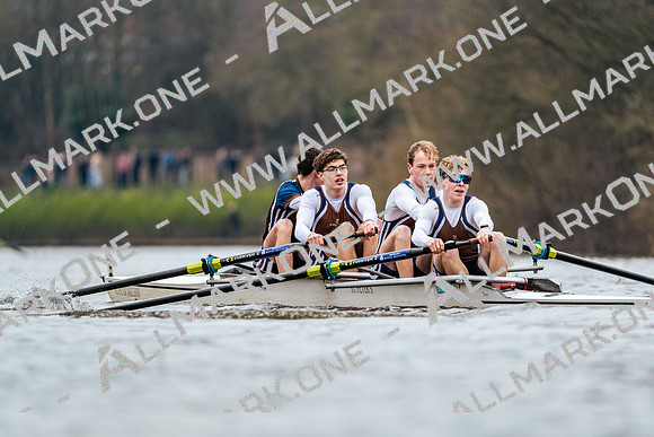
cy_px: 218
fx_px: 10902
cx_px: 327
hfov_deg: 3.4
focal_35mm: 600
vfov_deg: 2.3
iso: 1250
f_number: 6.3
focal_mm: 600
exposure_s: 1/2000
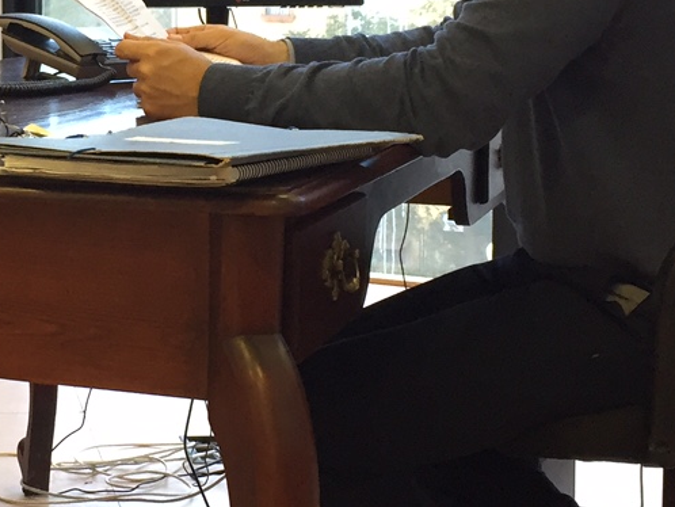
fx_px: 1853
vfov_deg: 15.5
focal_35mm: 95
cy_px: 102
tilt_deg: -5.5
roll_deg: -0.3
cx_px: 23
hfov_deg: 20.1
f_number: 2.2
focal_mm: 4.15
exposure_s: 1/33
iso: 100
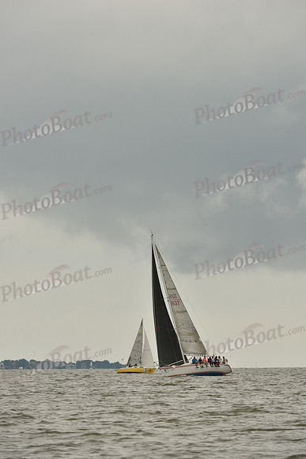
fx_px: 4459
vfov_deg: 5.9
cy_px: 230
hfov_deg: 3.9
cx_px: 153
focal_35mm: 350
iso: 400
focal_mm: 350
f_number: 10
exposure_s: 1/800
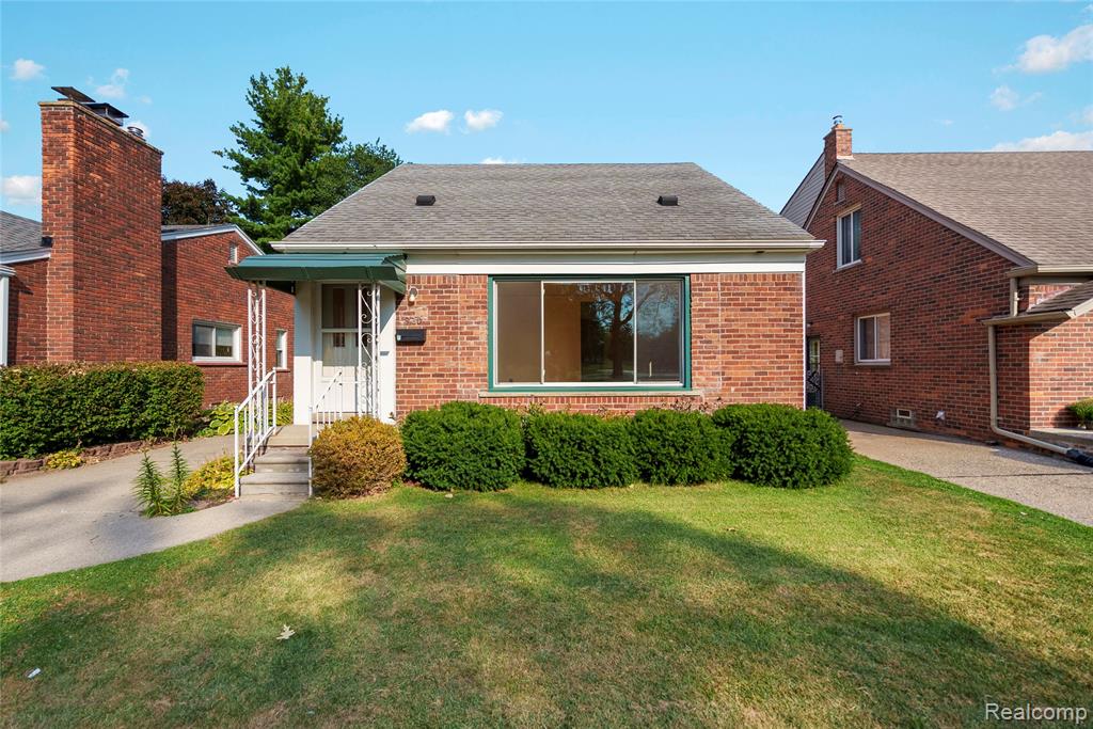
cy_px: 364
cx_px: 546
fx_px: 486
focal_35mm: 16
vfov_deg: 73.8
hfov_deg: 96.7
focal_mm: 16
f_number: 4
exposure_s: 1/800
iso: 100
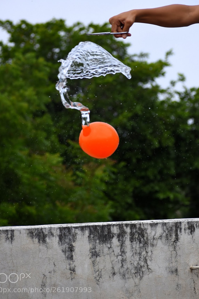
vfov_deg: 13.4
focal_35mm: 153
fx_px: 1268
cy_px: 130
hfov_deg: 9.0
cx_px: 94
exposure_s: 1/3200
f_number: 4.2
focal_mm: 86
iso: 400
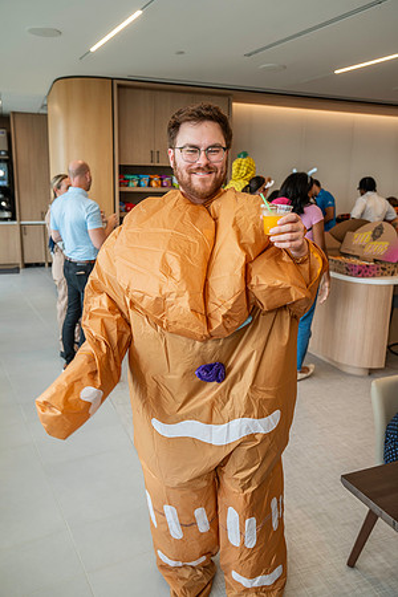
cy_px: 298
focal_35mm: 30
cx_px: 199
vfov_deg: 61.9
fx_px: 497
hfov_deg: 43.6
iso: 400
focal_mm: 30
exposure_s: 1/160
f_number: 4
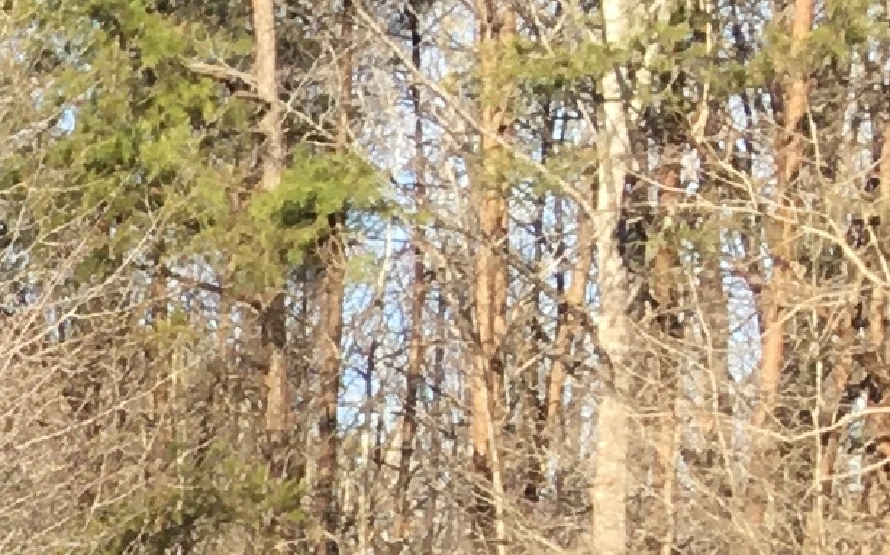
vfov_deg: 6.0
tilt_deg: -8.0
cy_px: 1655
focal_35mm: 202
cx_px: -1474
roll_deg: +1.5
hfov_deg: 9.0
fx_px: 4897
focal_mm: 4.15
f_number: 2.2
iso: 25
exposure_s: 1/442
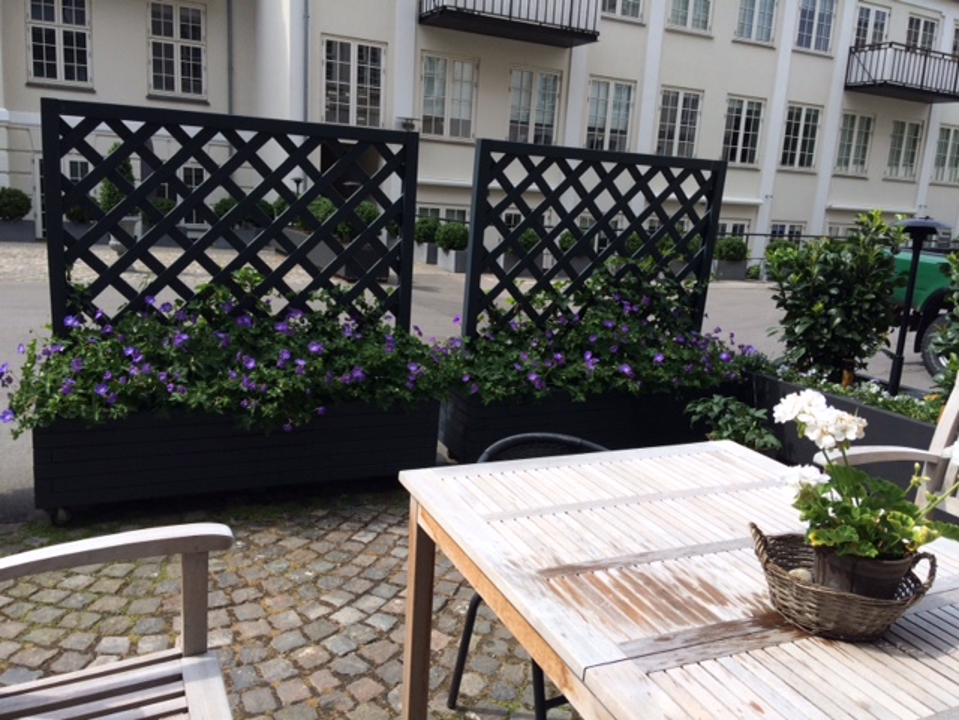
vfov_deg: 48.2
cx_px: 480
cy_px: 360
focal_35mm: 29
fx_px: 803
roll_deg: -4.5
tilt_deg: -9.5
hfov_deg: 61.7
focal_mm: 4.15
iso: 32
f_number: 2.2
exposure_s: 1/1786
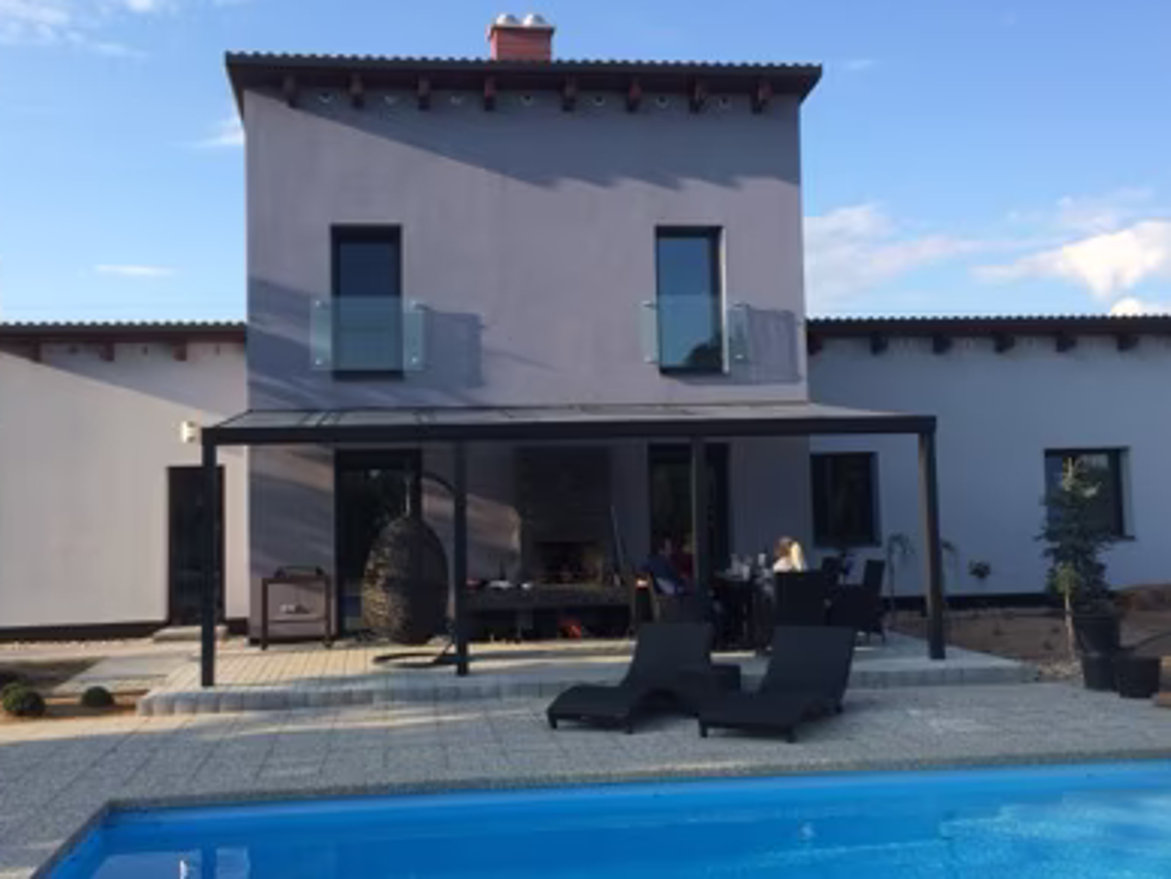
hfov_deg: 50.1
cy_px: 421
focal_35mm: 37
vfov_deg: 38.7
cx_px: 533
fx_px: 1252
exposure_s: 1/1172
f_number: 2.2
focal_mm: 4.12
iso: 32
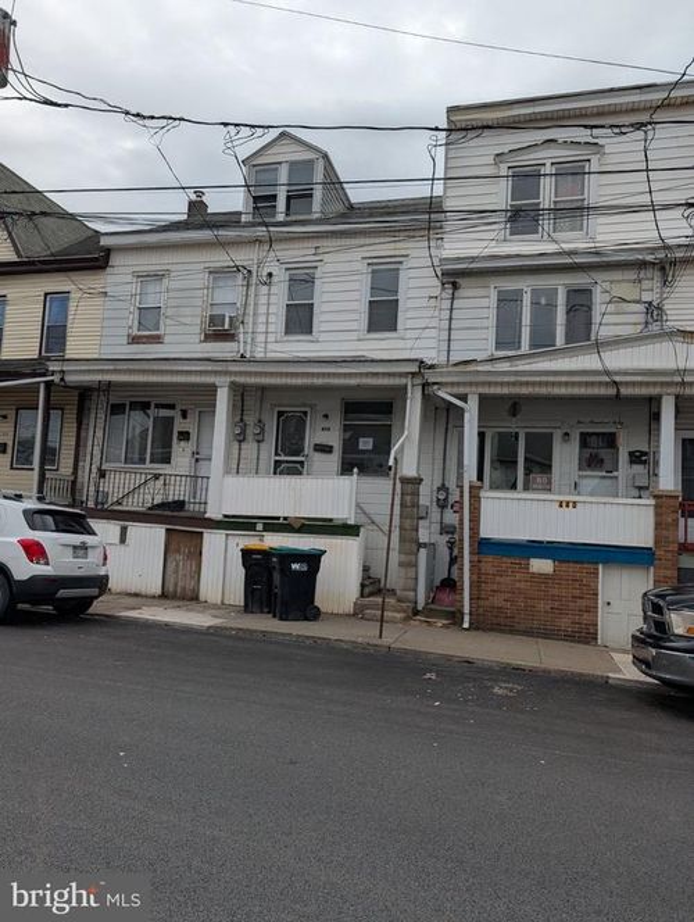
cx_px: 347
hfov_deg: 56.9
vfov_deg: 71.5
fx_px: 640
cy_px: 461
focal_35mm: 24
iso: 22
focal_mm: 6.9
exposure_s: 1/773
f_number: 1.68
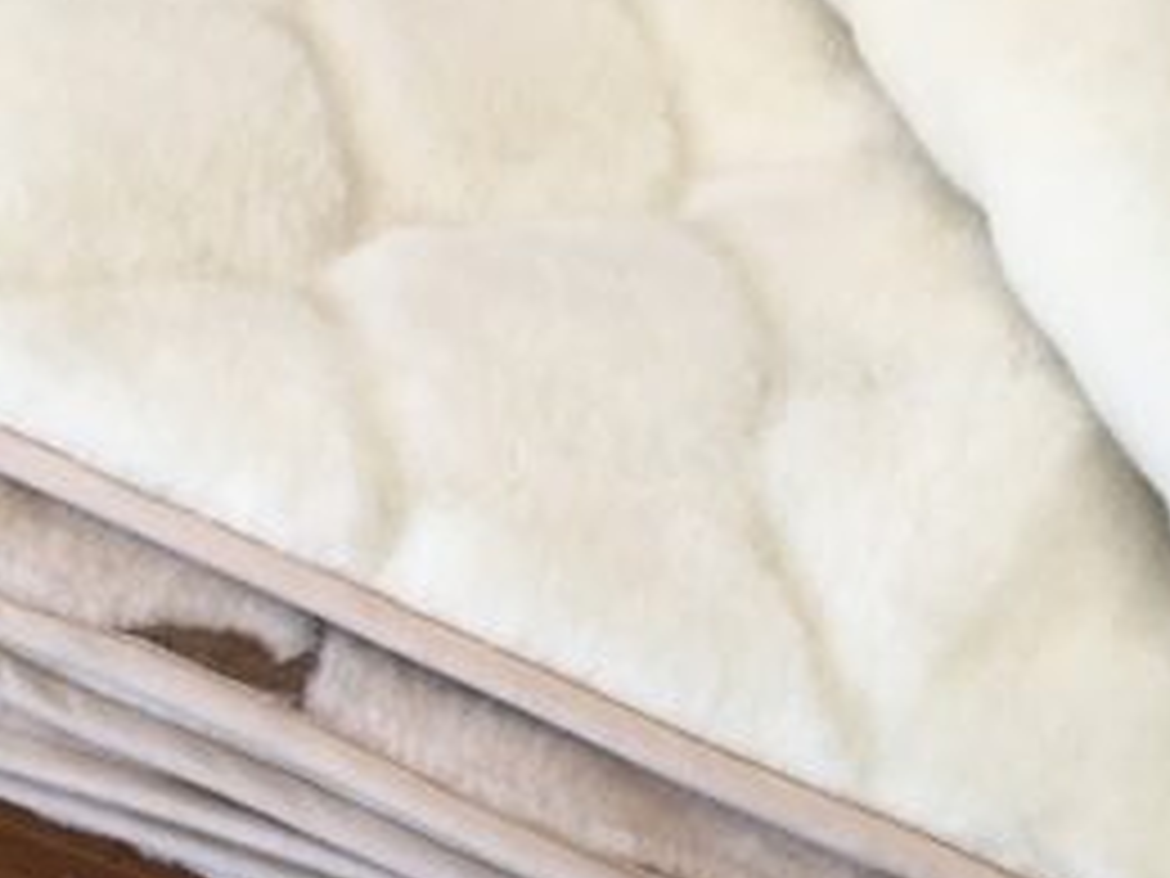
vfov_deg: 21.7
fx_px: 2265
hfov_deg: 29.0
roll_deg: -0.5
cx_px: 626
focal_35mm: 67
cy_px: 189
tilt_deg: -40.0
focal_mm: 4.15
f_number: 2.2
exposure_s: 1/33
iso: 32
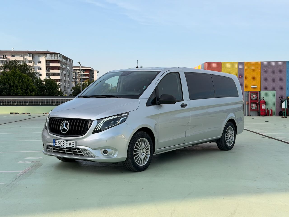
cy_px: 108
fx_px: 401
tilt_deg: -2.1
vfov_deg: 30.3
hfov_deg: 39.7
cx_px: 144
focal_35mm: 48
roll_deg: +0.4
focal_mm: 6.76
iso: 64
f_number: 1.78
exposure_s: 1/3704
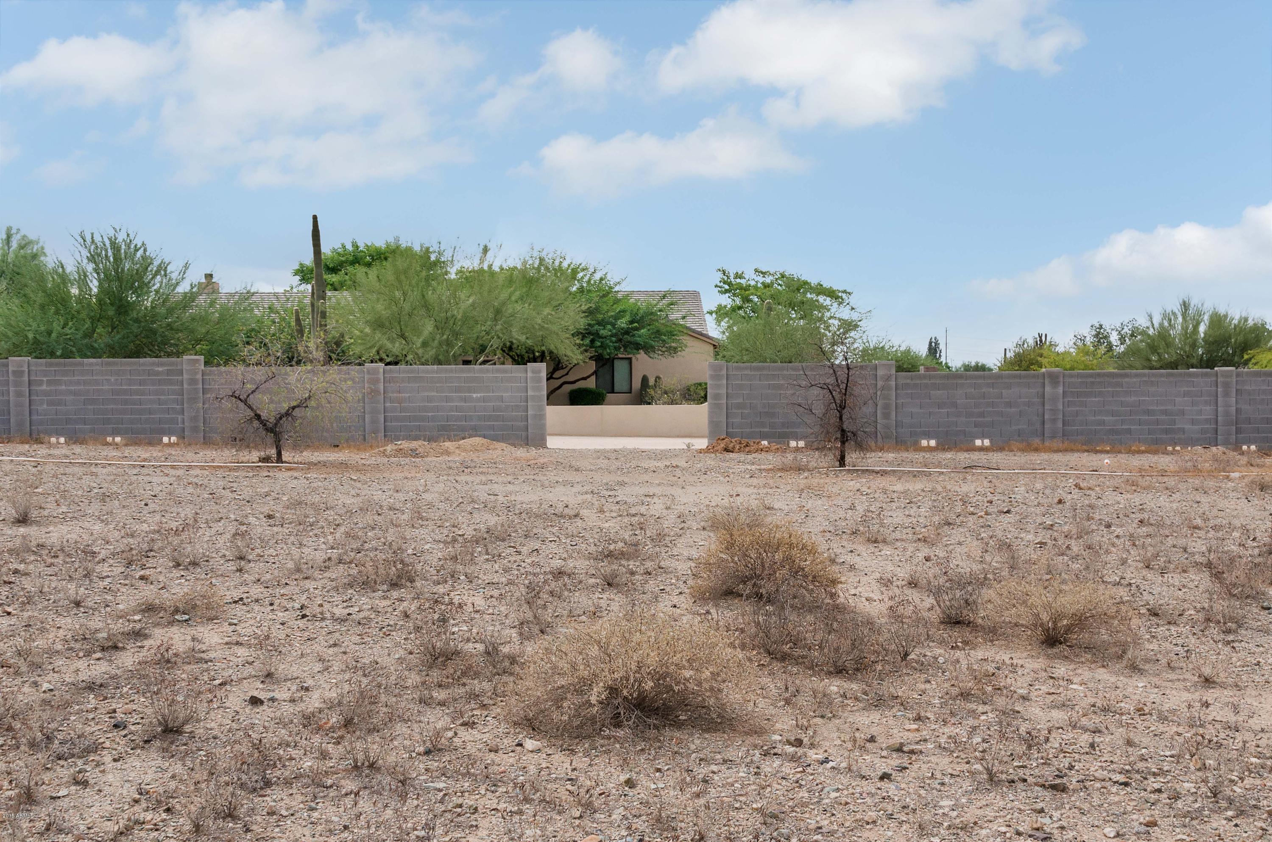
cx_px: 636
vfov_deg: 34.1
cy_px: 421
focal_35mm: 39
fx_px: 1375
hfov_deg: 49.6
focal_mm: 26
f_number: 11
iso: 200
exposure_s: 1/250
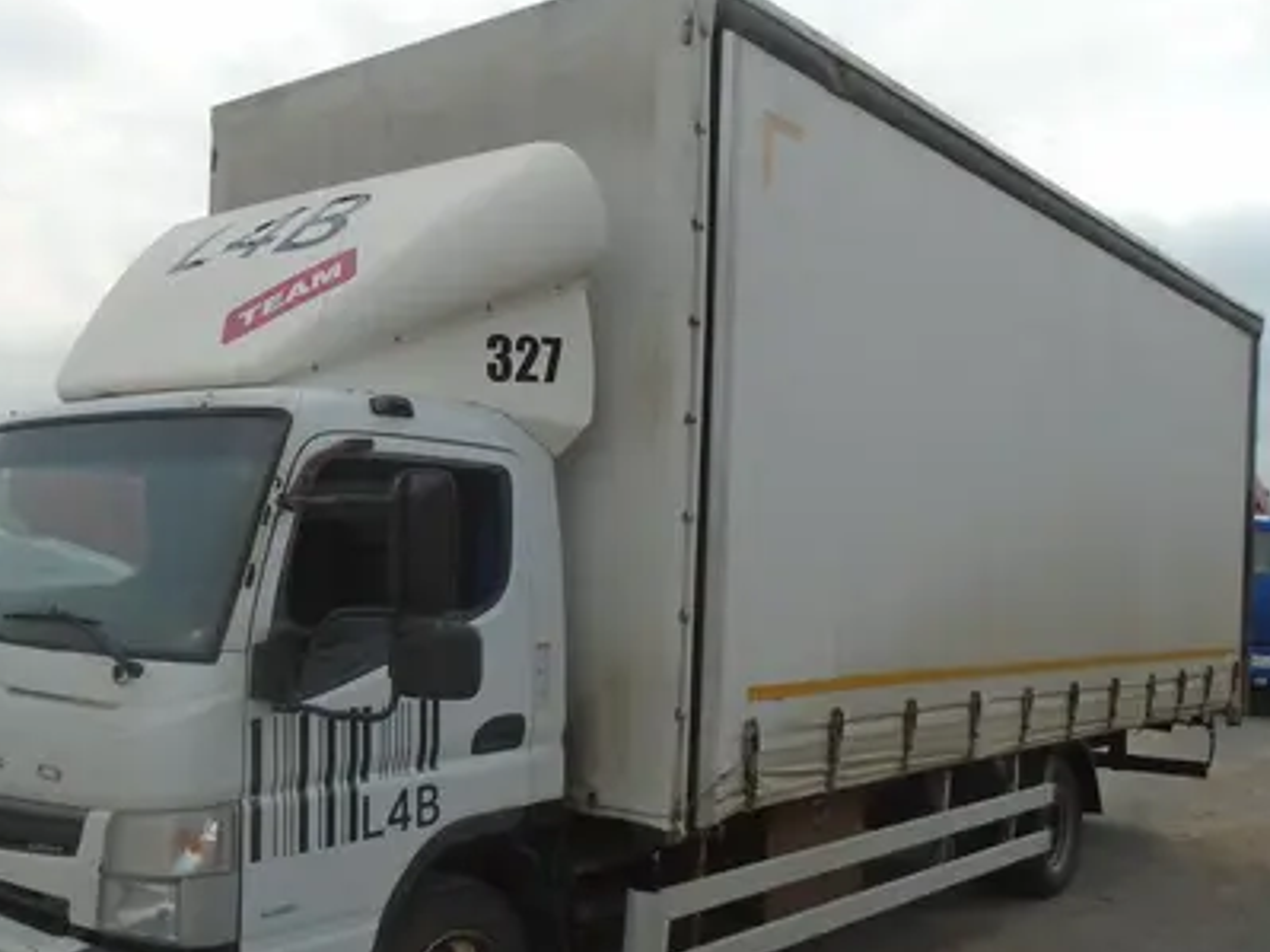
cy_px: 554
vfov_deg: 38.5
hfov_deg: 49.8
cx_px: 497
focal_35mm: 37
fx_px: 1357
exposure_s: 1/1000
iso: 100
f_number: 3.2
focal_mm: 4.6
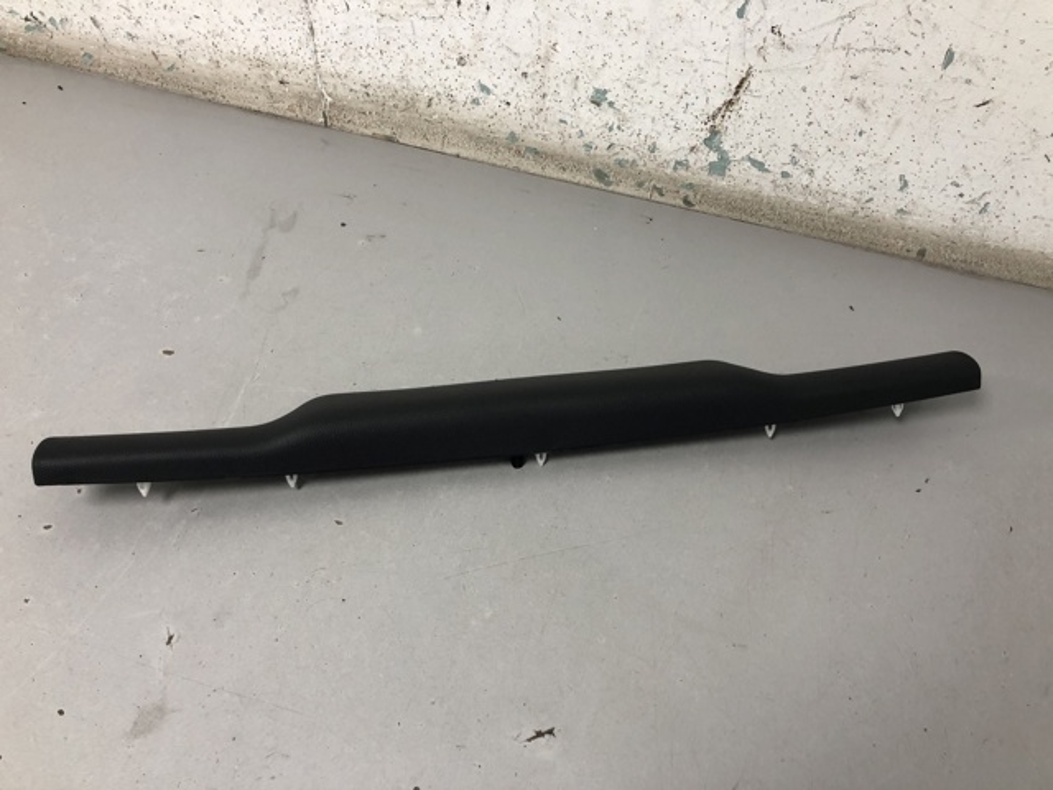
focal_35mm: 28
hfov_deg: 63.4
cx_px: 526
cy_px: 395
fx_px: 852
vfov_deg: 49.7
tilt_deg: -52.8
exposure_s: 1/33
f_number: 1.8
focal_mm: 4
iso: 40
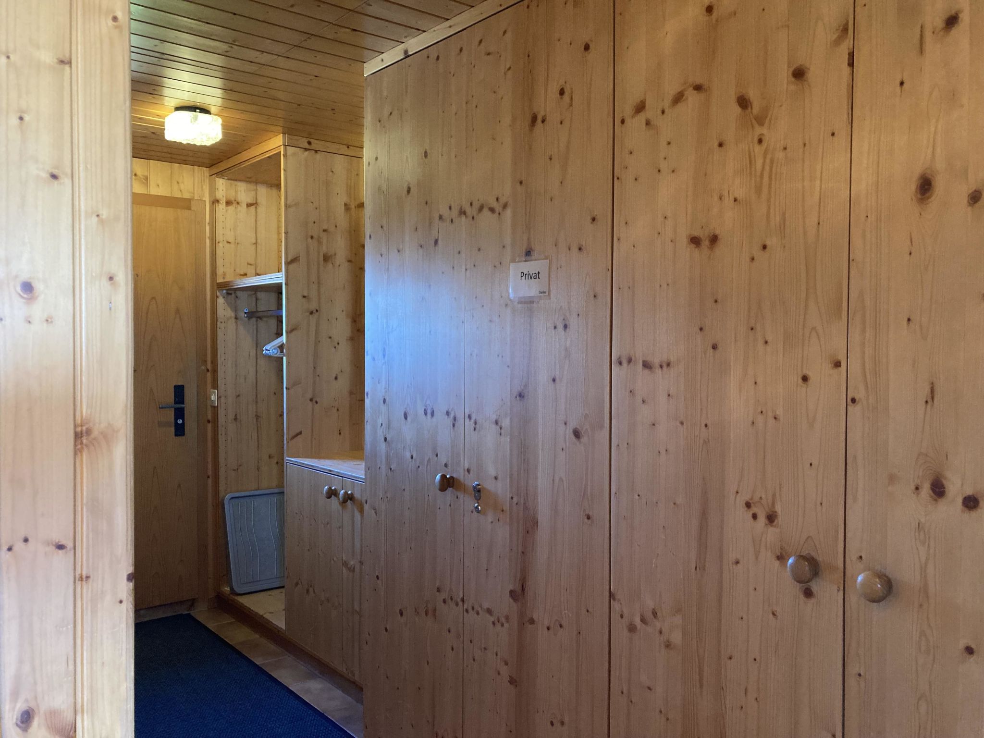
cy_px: 369
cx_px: 492
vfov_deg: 49.7
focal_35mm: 28
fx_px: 796
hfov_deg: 63.4
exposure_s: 1/33
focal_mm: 3.99
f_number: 1.8
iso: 320
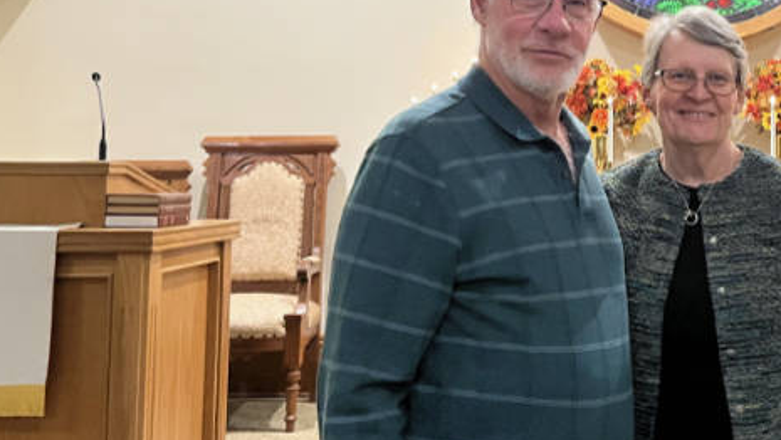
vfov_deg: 30.5
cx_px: 516
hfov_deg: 50.7
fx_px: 808
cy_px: 207
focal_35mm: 39
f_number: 1.6
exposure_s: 1/60
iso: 500
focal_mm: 5.1
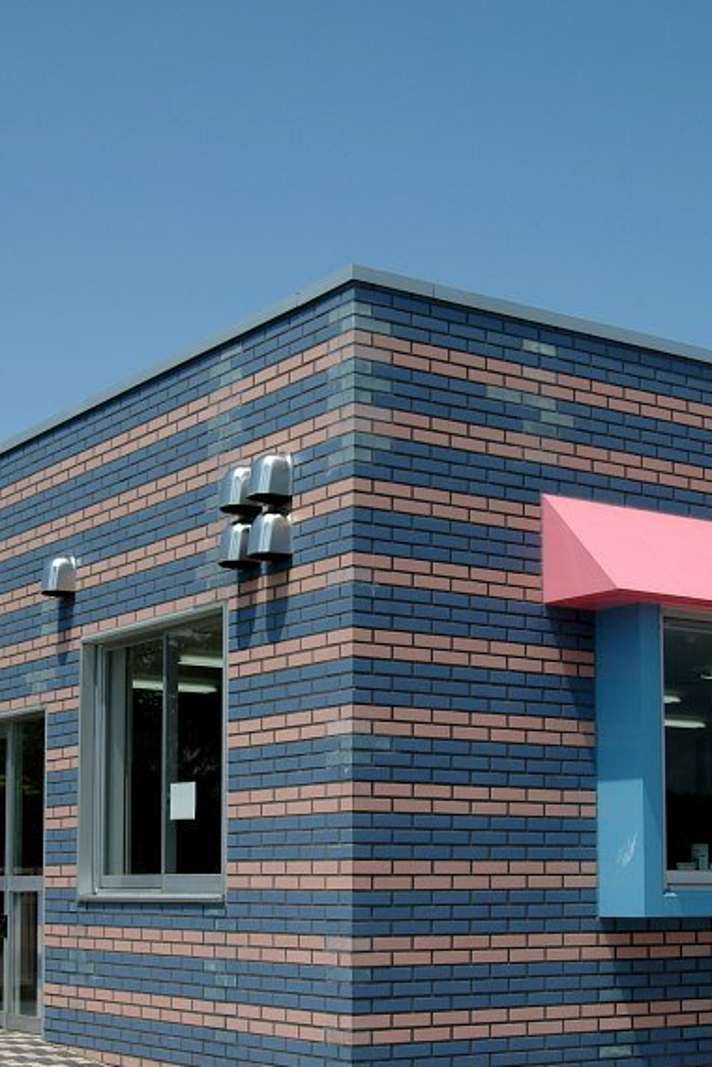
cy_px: 713
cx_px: 369
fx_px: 1748
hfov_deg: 23.0
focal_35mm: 59
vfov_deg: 33.6
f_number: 10
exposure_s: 1/500
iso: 200
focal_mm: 28
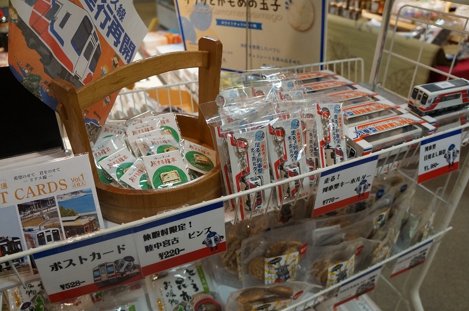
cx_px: 234
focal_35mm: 27
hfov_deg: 67.5
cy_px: 156
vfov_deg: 47.7
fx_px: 351
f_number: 4
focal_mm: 18
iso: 1600
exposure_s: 1/160
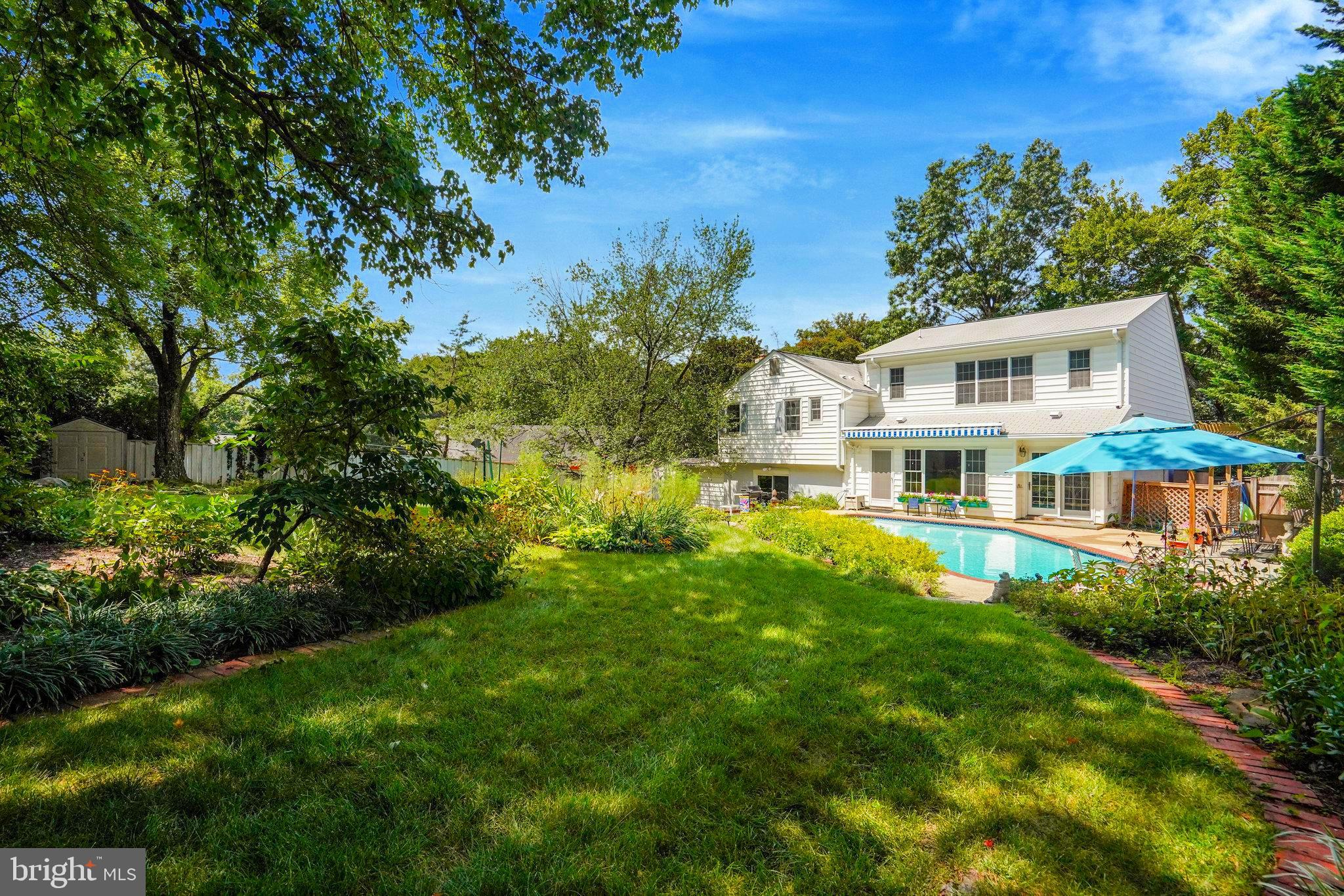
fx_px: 597
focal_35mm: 16
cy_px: 448
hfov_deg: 96.7
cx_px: 672
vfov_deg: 73.7
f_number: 7.1
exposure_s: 1/3200
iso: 1250
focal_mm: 16
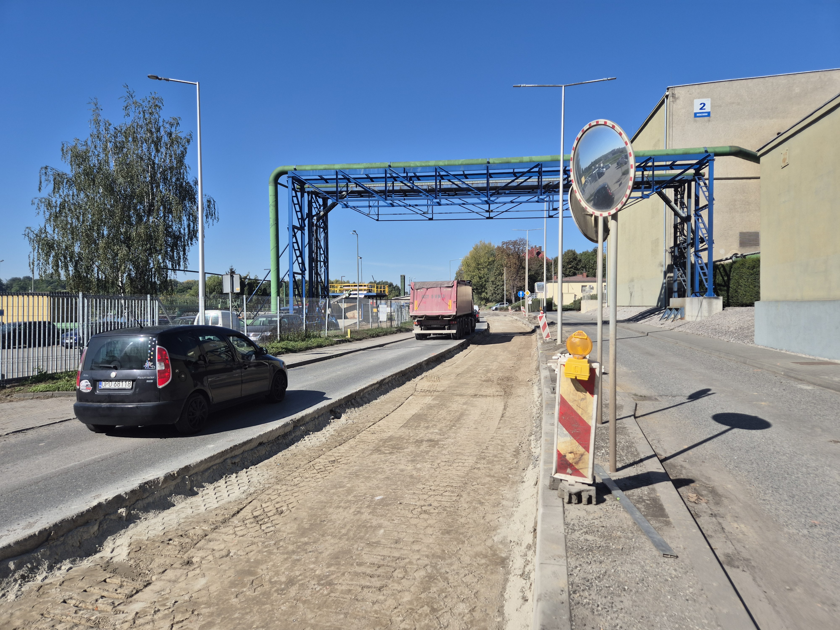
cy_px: 315
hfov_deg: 73.9
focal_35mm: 23
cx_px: 420
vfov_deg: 58.9
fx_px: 558
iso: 25
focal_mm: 5.4
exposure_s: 1/2080
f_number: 1.8
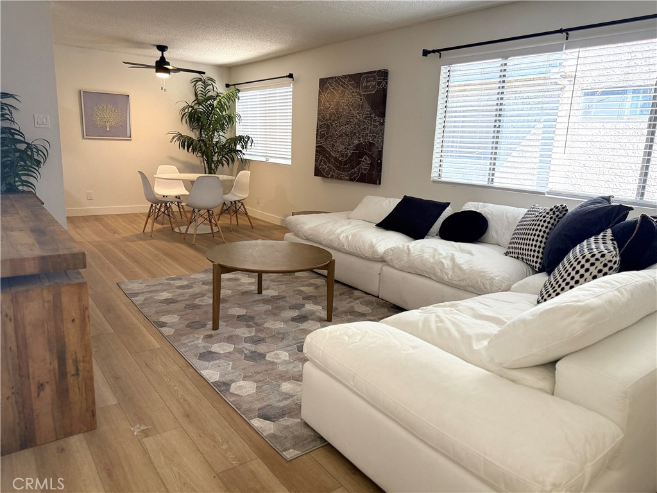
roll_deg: -2.6
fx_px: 456
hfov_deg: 71.6
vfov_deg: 56.8
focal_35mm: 24
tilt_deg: -11.9
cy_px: 246
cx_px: 328
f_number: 1.78
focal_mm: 6.76
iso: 200
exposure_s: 1/210
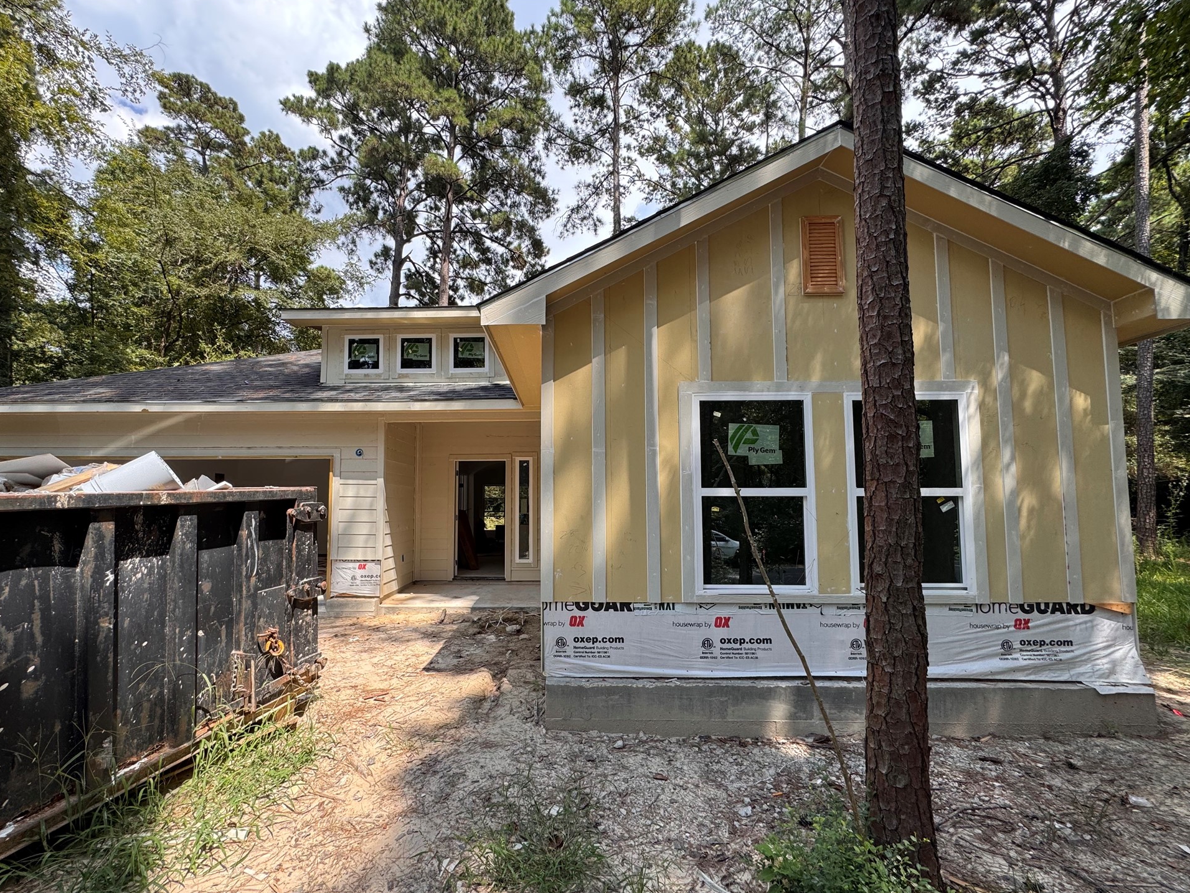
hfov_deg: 98.0
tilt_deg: +4.1
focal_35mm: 15
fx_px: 516
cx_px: 555
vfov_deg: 81.7
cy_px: 473
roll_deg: +0.1
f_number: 2.2
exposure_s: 1/552
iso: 40
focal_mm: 2.22
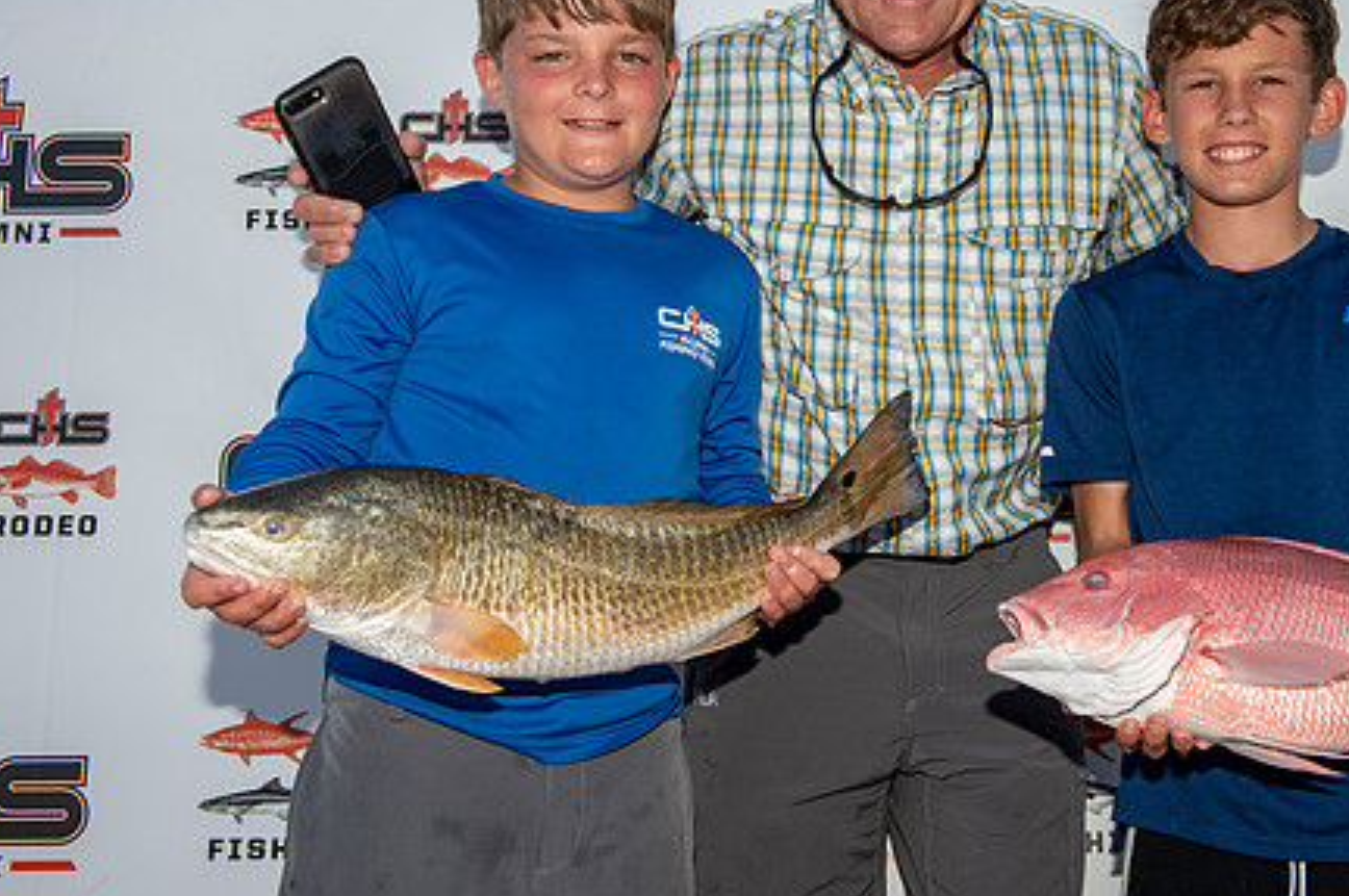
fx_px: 1759
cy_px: 309
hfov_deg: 41.5
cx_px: 874
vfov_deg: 28.4
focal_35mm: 47
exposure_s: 1/160
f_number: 8
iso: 50
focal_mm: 35
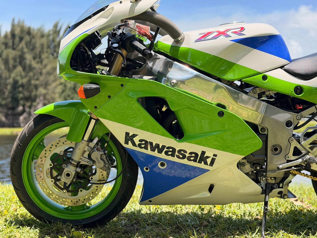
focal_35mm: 48
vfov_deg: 30.3
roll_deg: +1.1
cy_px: 119
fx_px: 440
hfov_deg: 39.7
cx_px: 158
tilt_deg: +0.3
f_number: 1.78
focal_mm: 6.76
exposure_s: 1/2208
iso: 100
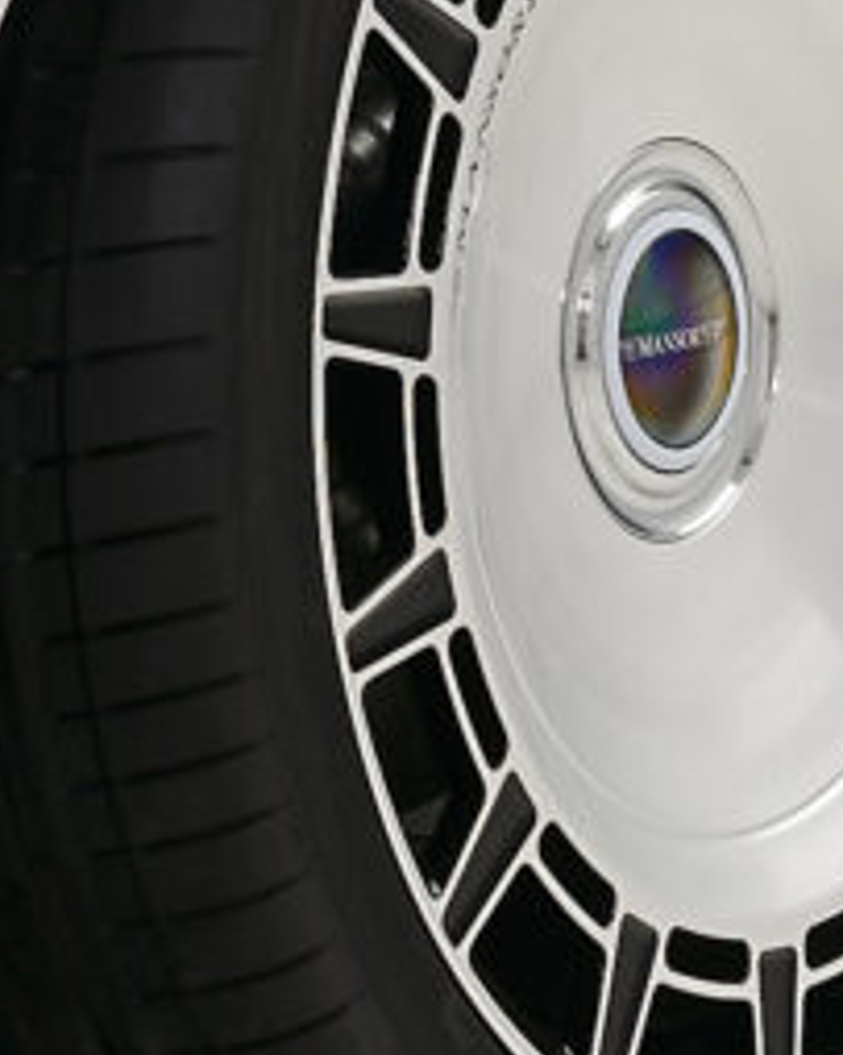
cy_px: -1099
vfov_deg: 4.3
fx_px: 13887
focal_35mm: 445
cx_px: -33
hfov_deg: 3.5
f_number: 9
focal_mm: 47
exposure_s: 1/6
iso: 125
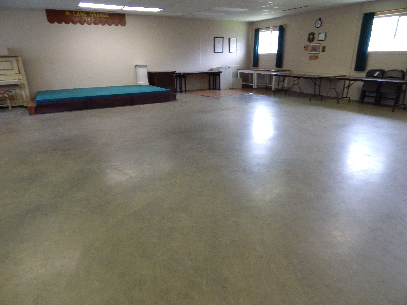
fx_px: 259
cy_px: 152
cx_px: 204
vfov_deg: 61.1
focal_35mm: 22
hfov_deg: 76.4
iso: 280
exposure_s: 1/30
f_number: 3
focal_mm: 4
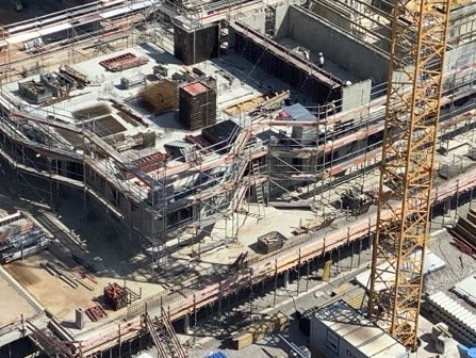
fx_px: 1335
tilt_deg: -26.0
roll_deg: -0.8
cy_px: 48
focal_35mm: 97
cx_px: 306
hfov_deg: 20.2
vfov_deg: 15.1
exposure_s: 1/2092
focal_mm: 3.3
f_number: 2.4
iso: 25
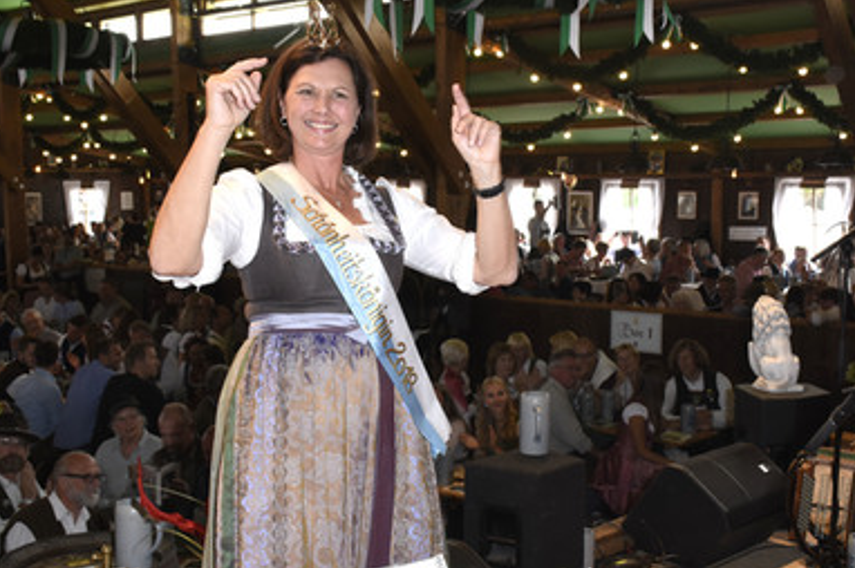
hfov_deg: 42.8
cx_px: 415
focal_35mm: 46
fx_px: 1092
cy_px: 313
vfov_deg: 29.2
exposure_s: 1/160
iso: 1000
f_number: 6.3
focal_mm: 26
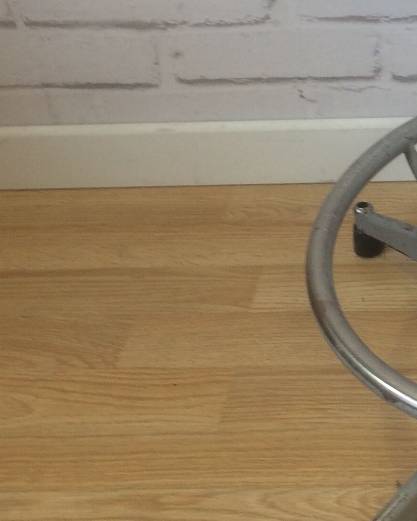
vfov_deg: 22.6
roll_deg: +3.9
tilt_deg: -39.8
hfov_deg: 17.2
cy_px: 171
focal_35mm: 84
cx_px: 533
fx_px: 1296
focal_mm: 4.15
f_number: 2.2
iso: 50
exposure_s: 1/50
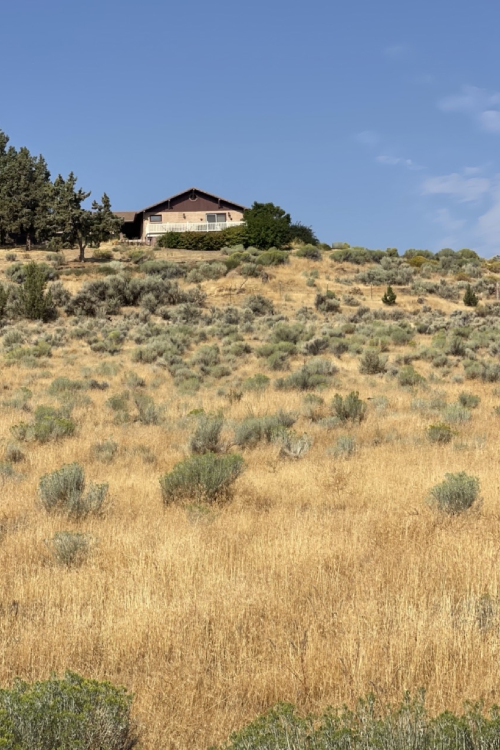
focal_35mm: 67
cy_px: 376
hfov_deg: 20.3
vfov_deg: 30.1
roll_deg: +3.5
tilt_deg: +8.5
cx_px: 229
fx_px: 1396
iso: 20
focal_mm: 7.5
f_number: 2.2
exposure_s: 1/1876
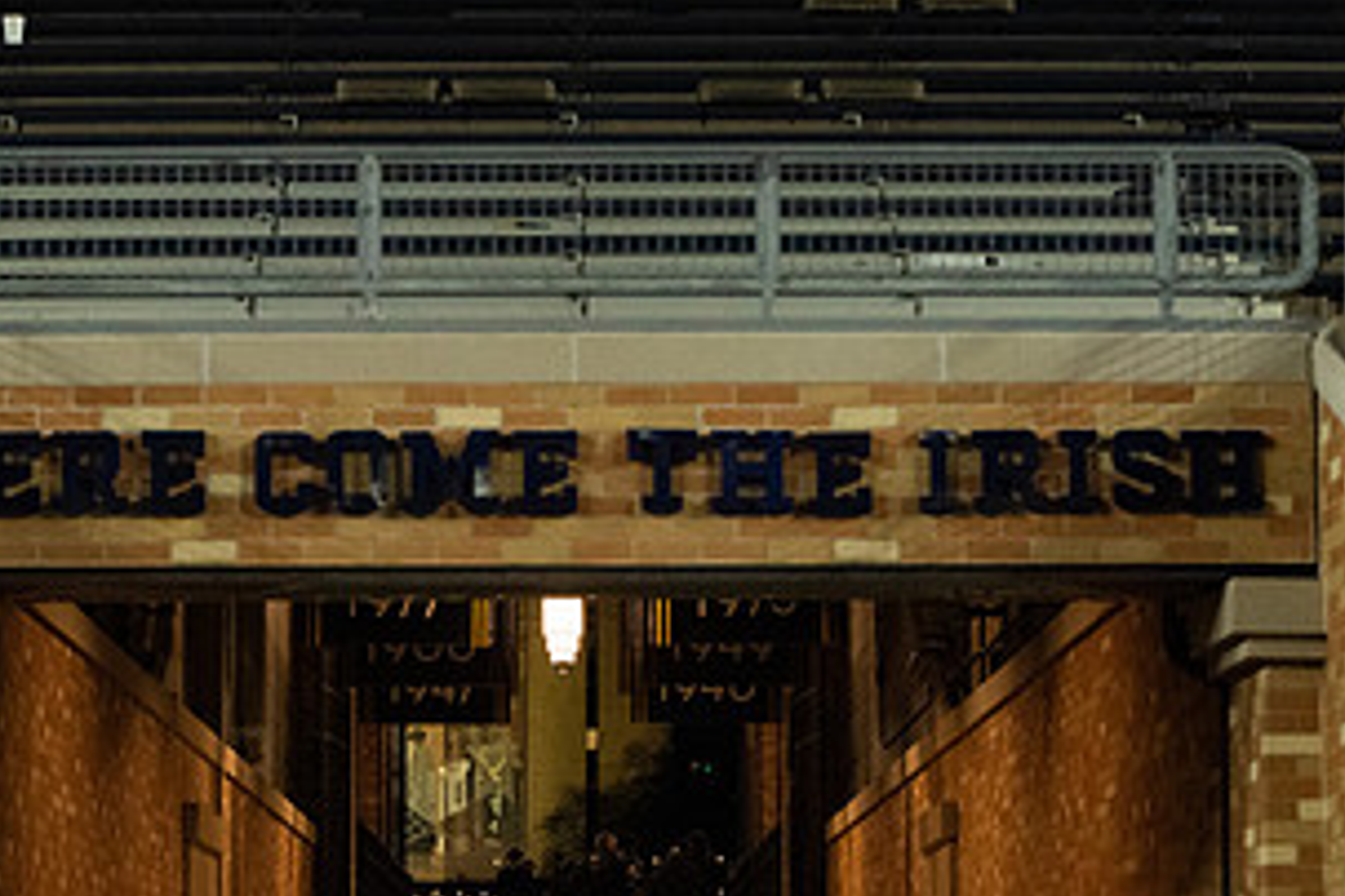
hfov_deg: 15.3
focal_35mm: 134
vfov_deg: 10.2
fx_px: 5006
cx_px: 484
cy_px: 765
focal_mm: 70
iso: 6400
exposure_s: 1/500
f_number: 4
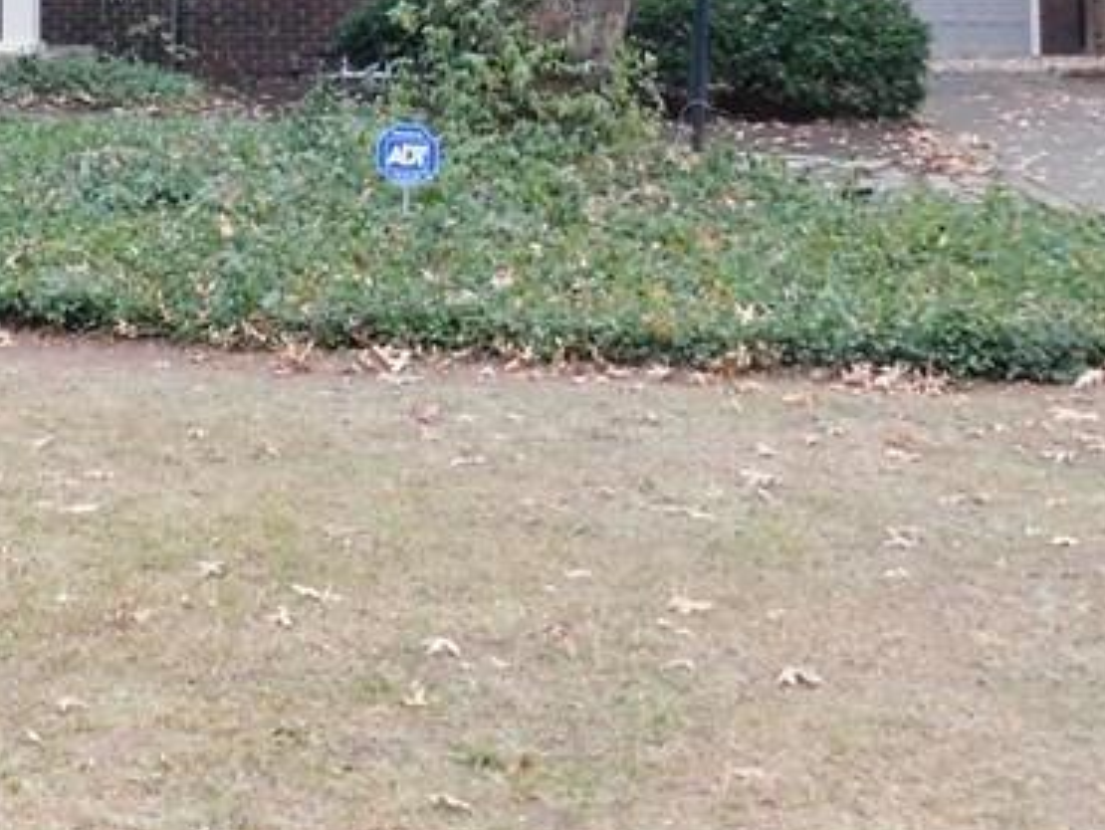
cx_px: 66
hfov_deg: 22.8
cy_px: -275
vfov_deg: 16.7
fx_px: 2651
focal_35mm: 83
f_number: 3.2
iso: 360
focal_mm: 5.3
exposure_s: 1/30
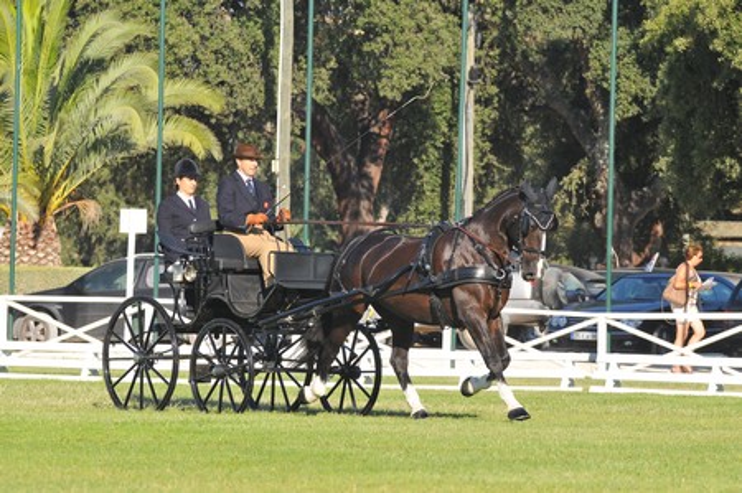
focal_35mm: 248
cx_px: 371
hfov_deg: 8.3
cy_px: 246
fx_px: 5096
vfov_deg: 5.5
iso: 400
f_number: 5.6
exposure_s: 1/800
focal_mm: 165
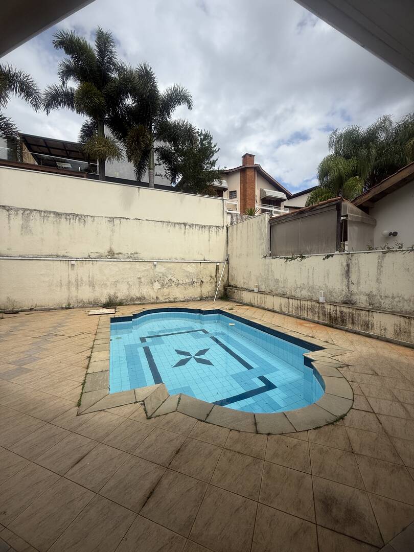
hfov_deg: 85.7
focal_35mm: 14
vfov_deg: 102.1
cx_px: 207
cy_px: 276
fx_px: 223
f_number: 2.2
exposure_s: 1/3289
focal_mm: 2.22
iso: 50
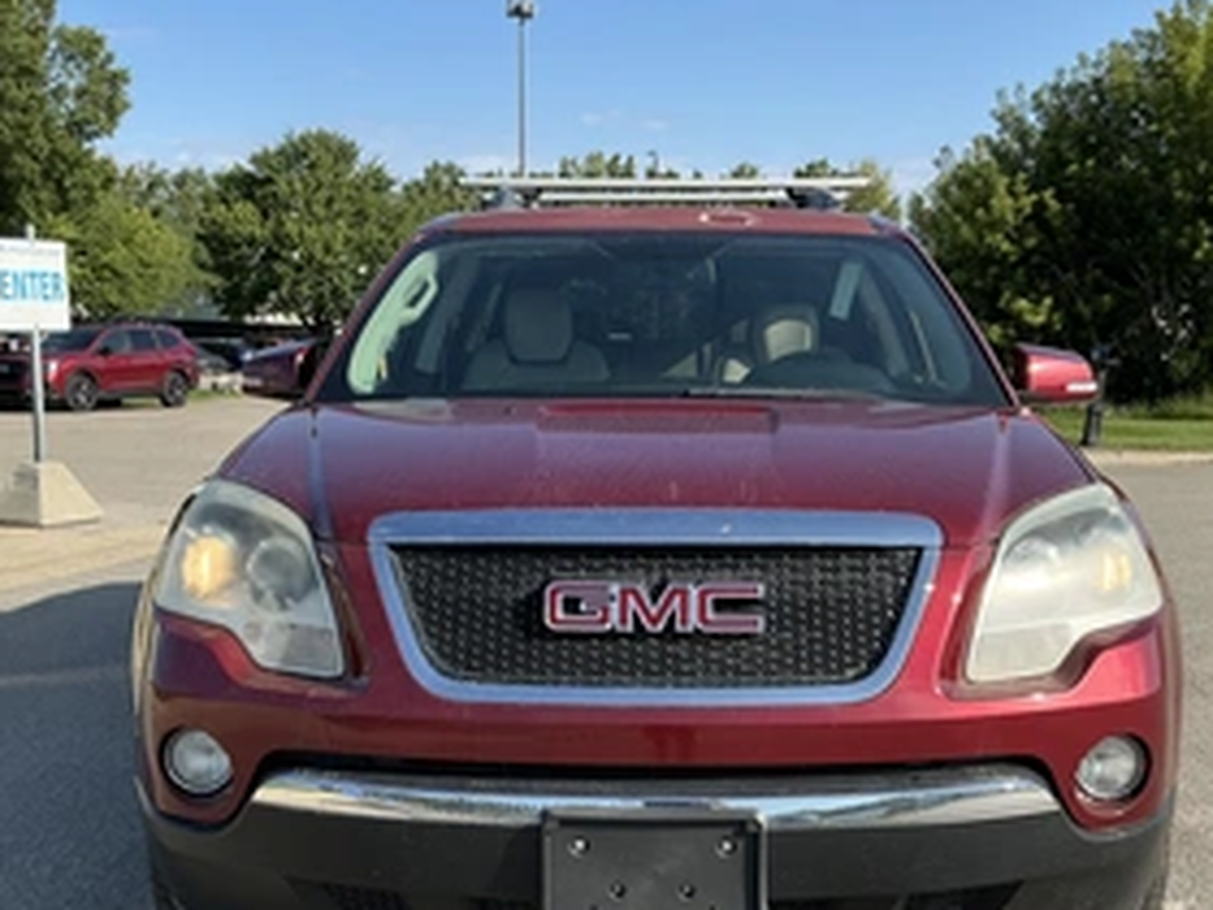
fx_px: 1402
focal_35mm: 40
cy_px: 581
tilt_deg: -4.9
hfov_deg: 46.8
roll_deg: -1.5
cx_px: 654
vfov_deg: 35.7
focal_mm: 3
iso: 25
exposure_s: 1/1098
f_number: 1.8
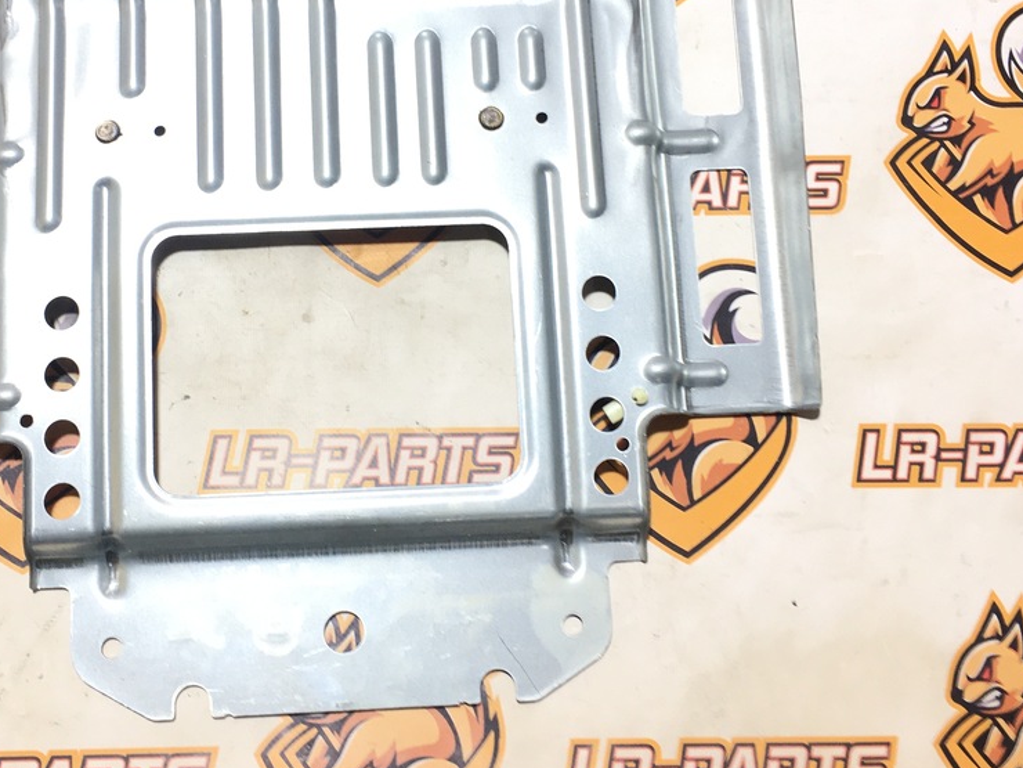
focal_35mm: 47
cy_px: 257
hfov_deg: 40.2
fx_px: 1389
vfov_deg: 30.7
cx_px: 390
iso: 32
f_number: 2.2
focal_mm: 4.15
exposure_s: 1/50
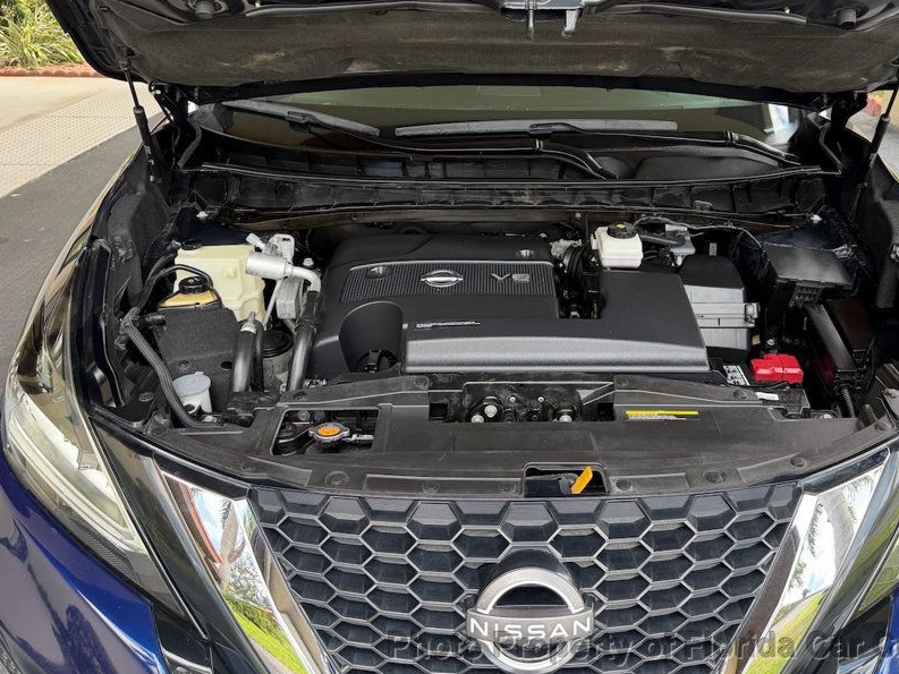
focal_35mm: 31
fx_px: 805
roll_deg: +0.2
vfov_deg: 45.0
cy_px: 249
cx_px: 514
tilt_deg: -22.1
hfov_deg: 58.1
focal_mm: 6.76
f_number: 1.78
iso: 100
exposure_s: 1/180
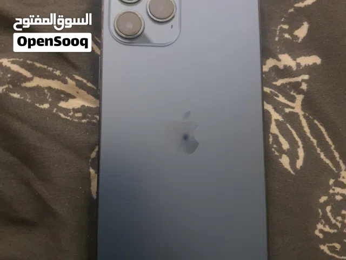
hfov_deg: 67.3
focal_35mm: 26
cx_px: 173
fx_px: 260
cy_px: 130
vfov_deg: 53.1
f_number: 1.5
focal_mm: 4.3
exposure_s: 1/17
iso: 640
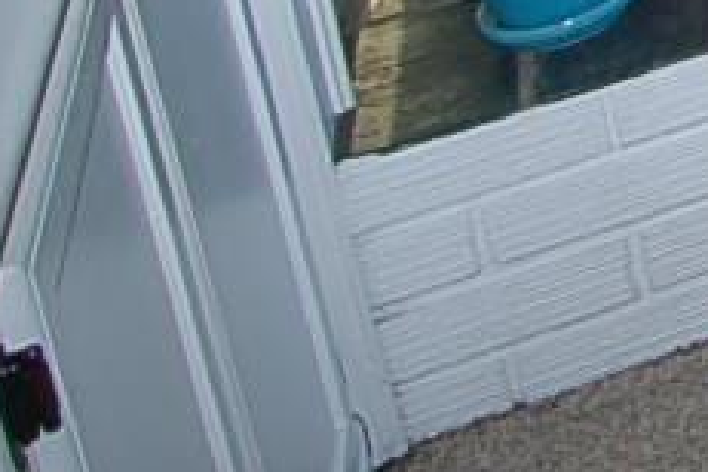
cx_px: 2026
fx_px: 2301
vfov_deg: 9.4
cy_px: -929
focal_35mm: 117
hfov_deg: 11.6
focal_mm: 12
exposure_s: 1/60
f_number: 4
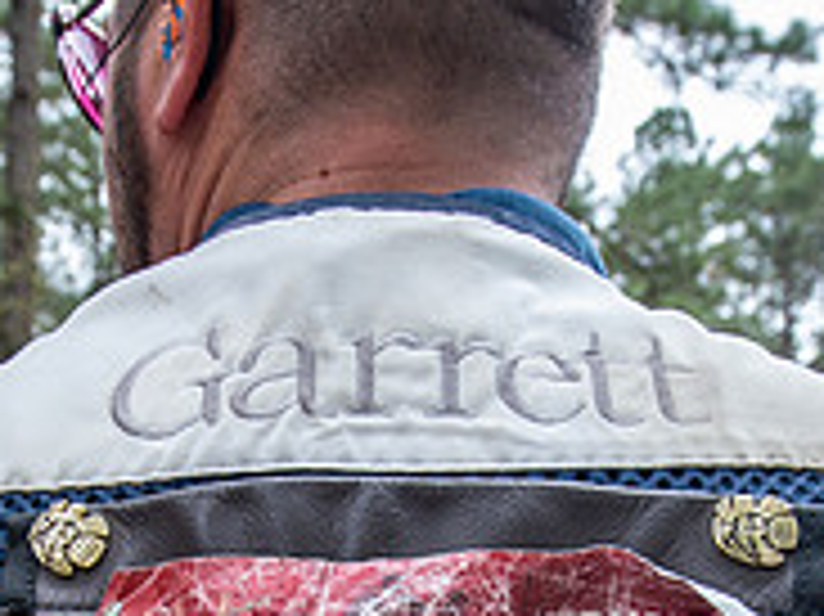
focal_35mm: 61
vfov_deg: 21.5
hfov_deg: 31.6
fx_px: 1451
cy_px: 823
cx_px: 320
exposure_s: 1/200
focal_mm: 20
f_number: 6.3
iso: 400
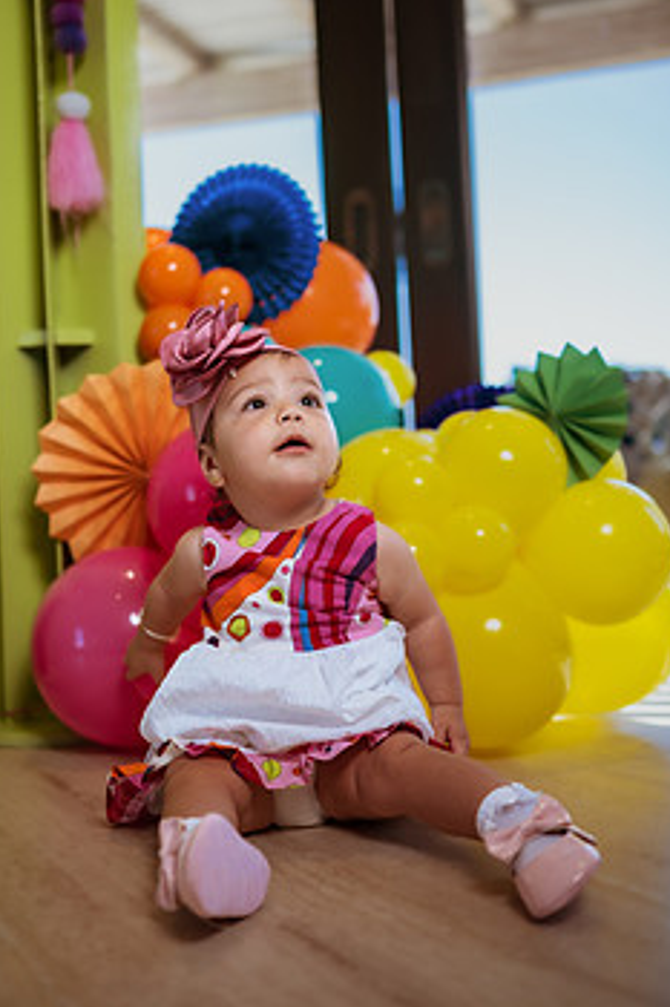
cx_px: 308
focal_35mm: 45
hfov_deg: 29.8
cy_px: 480
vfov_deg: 43.6
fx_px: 1257
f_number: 1.8
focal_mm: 35
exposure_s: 1/1250
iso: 160
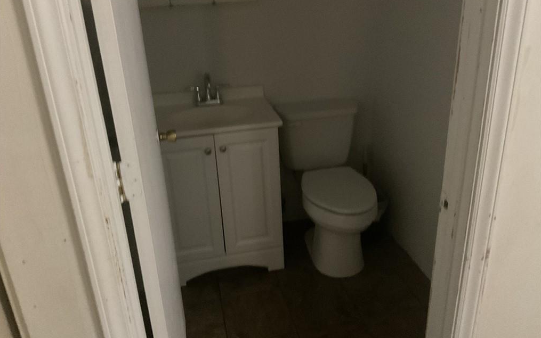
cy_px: 155
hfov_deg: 61.2
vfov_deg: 40.6
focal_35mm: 31
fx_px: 457
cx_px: 270
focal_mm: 3
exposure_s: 1/17
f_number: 1.8
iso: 500
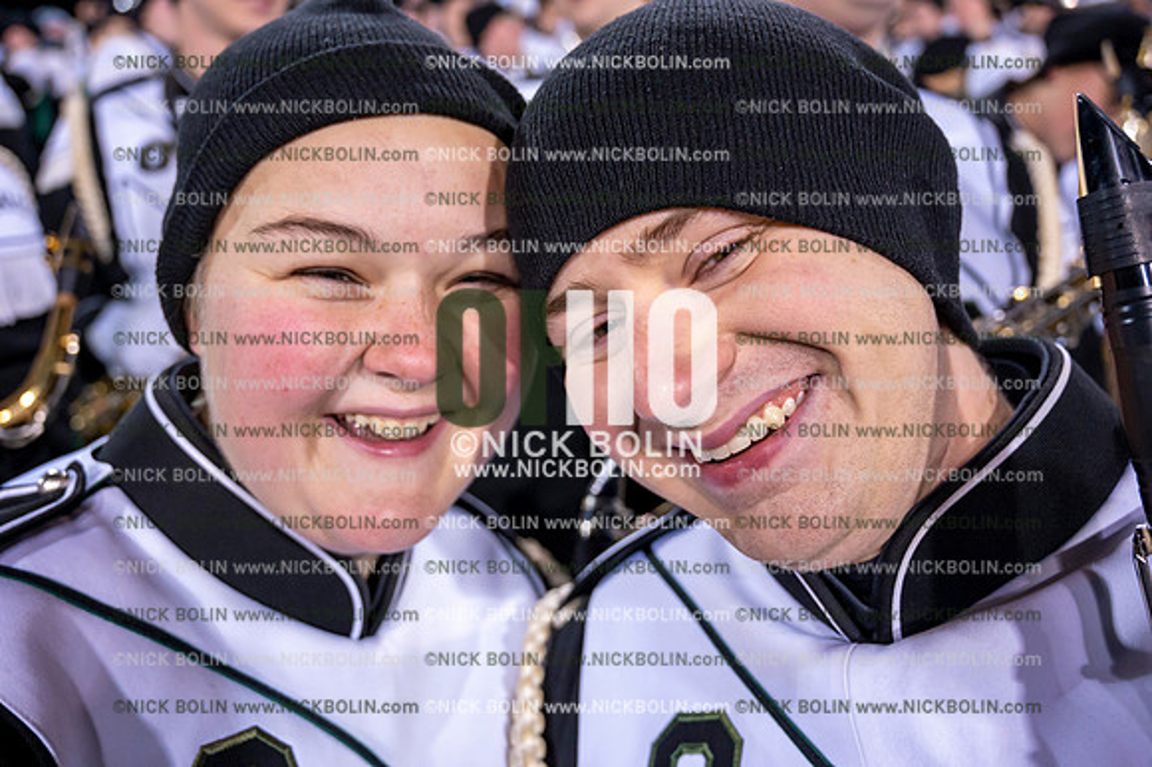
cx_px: 576
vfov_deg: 41.7
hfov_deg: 59.5
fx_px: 1007
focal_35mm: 32
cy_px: 384
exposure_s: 1/250
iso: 5000
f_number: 4.5
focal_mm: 31.5
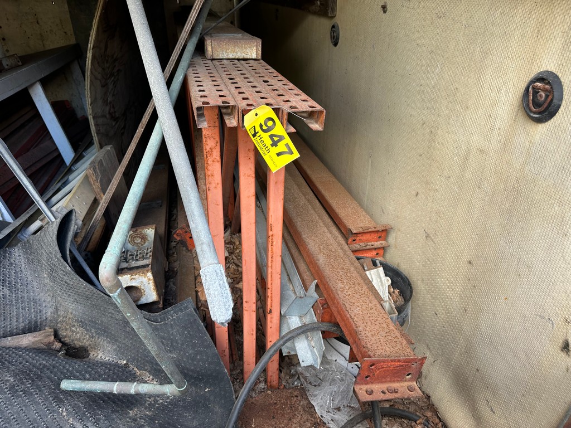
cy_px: 214
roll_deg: +1.8
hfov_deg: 71.6
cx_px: 286
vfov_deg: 56.8
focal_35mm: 24
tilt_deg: -29.9
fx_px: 396
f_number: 1.78
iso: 80
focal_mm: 6.86
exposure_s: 1/121
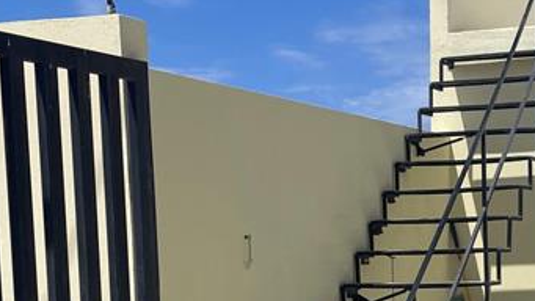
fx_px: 1206
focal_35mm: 85
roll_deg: +1.9
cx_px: 431
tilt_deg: -6.0
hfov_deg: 24.6
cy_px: 372
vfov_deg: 13.8
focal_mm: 4.2
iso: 32
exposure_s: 1/6897
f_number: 1.6
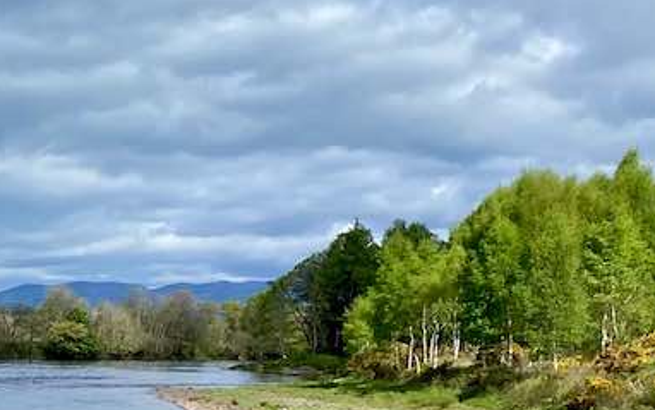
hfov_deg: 18.4
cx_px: -317
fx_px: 1803
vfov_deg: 12.7
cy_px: 456
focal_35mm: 101
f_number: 1.8
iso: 32
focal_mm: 4.25
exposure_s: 1/3205
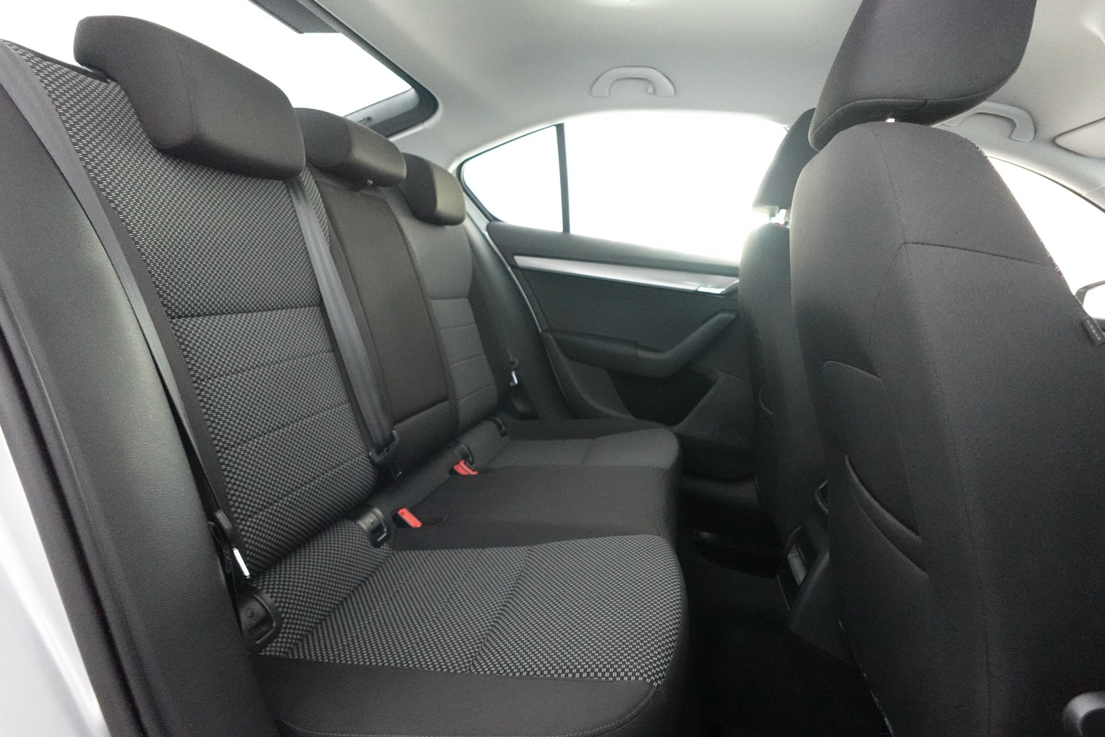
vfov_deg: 61.9
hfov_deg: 84.0
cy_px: 368
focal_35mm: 20
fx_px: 614
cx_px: 552
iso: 5000
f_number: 2
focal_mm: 7.6
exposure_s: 1/80
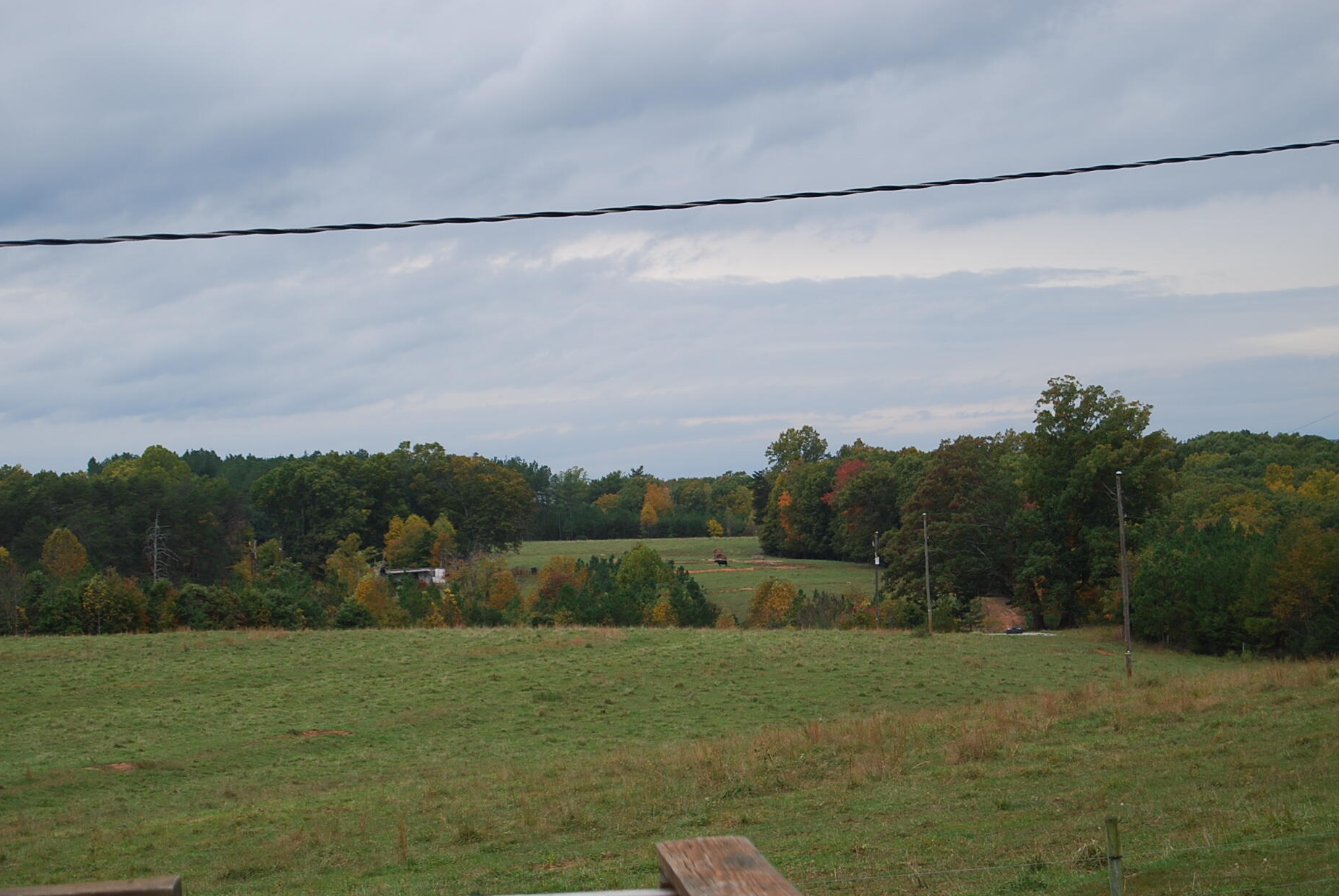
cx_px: 660
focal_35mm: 87
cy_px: 460
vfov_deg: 15.8
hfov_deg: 23.5
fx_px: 3222
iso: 100
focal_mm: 55
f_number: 5.6
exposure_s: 1/125
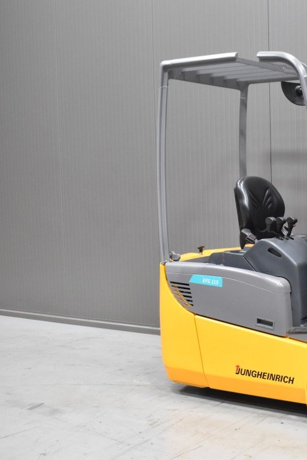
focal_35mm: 54
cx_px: 344
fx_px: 688
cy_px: 235
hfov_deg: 23.5
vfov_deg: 37.0
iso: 1600
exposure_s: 1/30
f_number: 5
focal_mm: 23
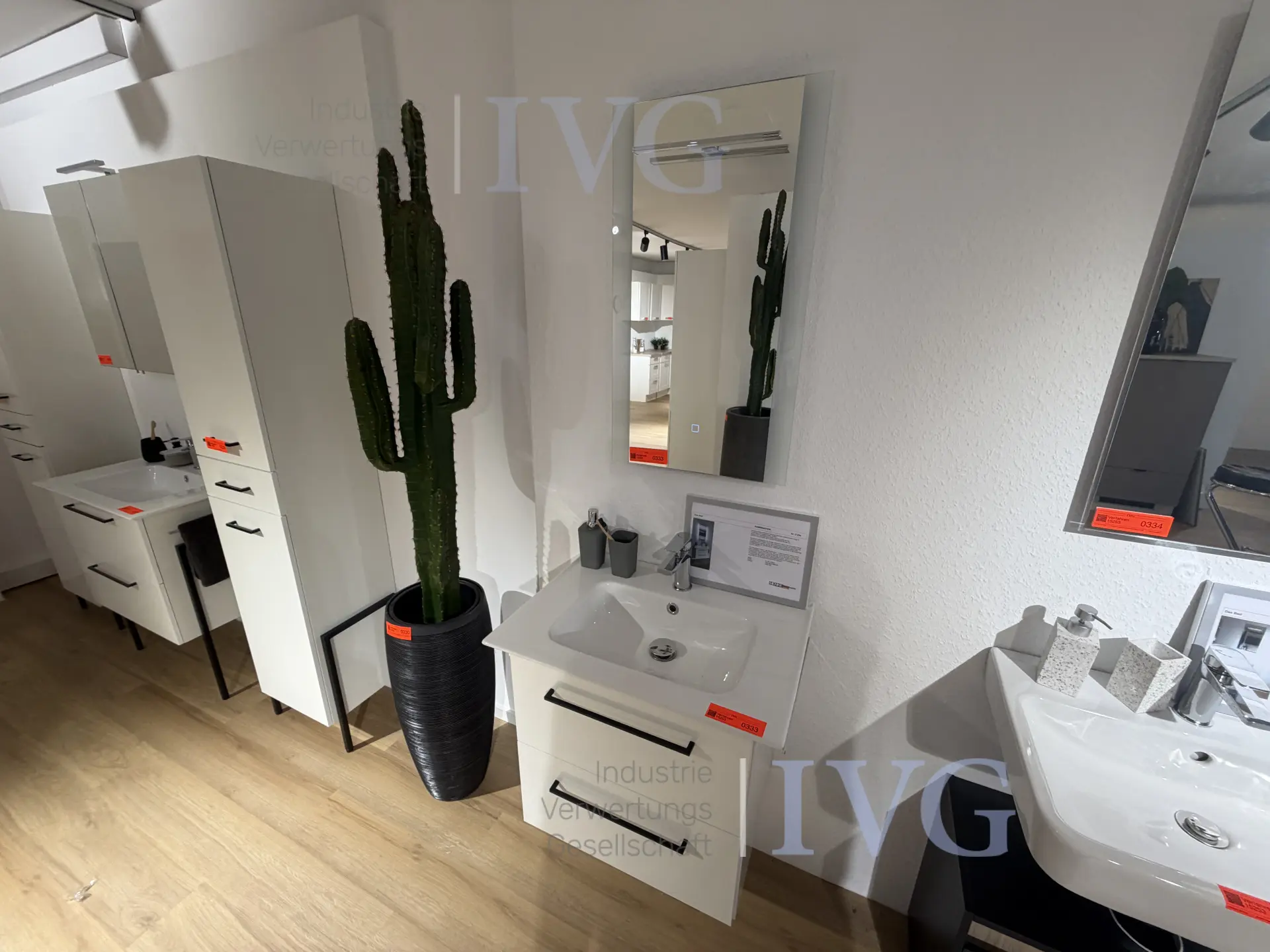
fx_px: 514
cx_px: 635
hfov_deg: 102.1
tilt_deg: -16.3
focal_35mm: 14
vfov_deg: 85.7
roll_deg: +1.5
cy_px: 476
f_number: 2.2
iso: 125
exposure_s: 1/100
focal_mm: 2.22
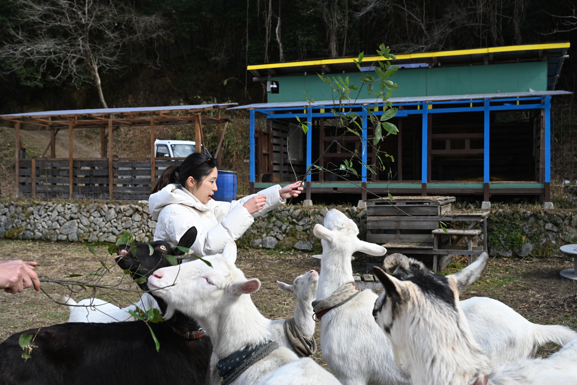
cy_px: 192
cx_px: 288
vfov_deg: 36.9
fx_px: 577
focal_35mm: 36
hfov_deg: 53.1
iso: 100
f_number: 5.6
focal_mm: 36
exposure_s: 1/250
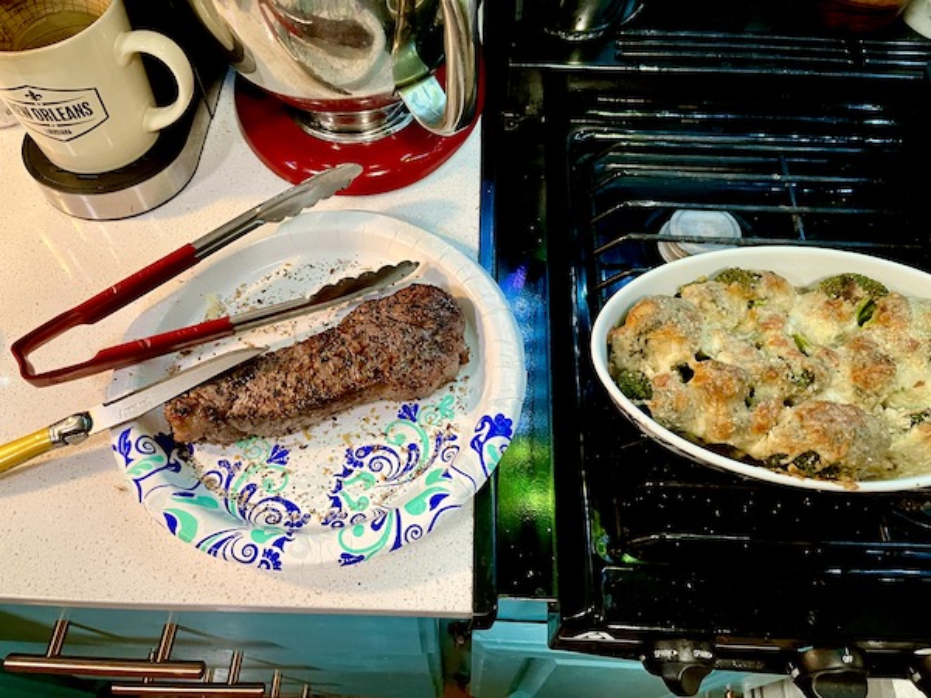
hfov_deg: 67.3
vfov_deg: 53.1
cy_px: 349
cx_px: 466
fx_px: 699
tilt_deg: -60.4
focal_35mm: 26
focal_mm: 5.1
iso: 400
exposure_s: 1/60
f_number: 1.6
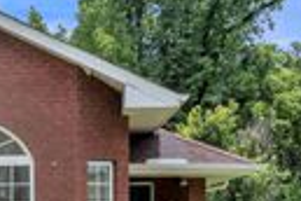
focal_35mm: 112
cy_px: 268
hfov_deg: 16.6
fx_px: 936
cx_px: -152
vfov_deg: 11.9
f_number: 9
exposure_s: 1/200
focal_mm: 29
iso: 100
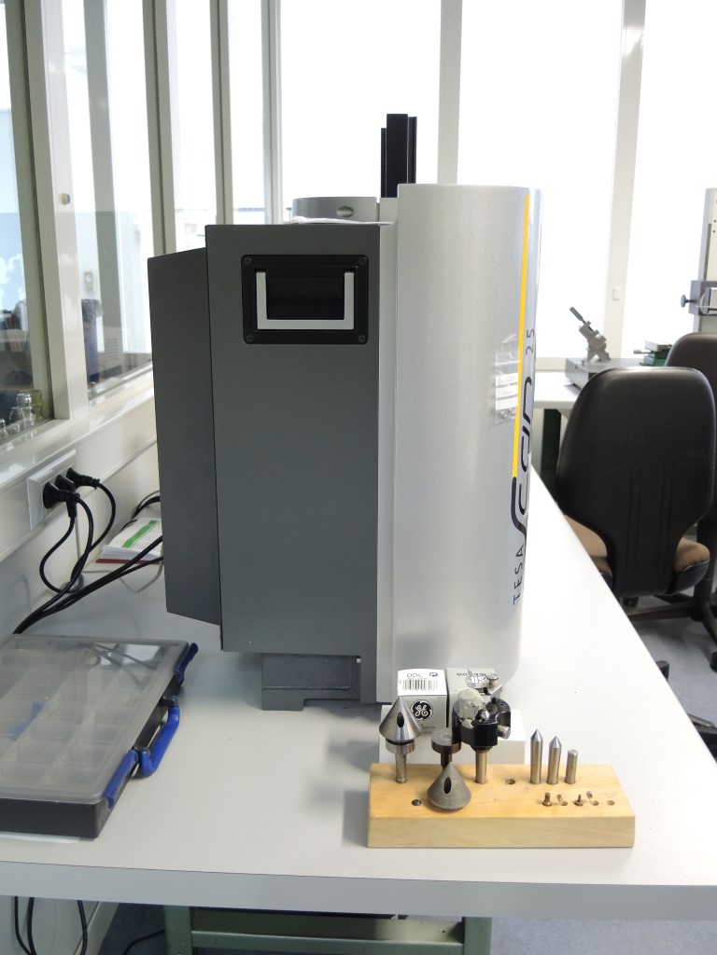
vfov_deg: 60.0
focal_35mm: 30
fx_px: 829
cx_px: 358
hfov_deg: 46.8
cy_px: 478
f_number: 2
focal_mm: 6.5
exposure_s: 1/30
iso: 320
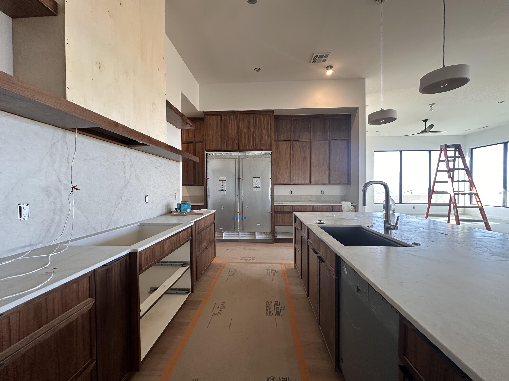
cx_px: 254
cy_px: 190
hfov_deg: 102.1
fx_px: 206
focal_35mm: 14
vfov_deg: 85.7
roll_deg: +0.2
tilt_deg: -0.2
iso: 200
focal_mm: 2.22
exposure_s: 1/120
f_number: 2.2
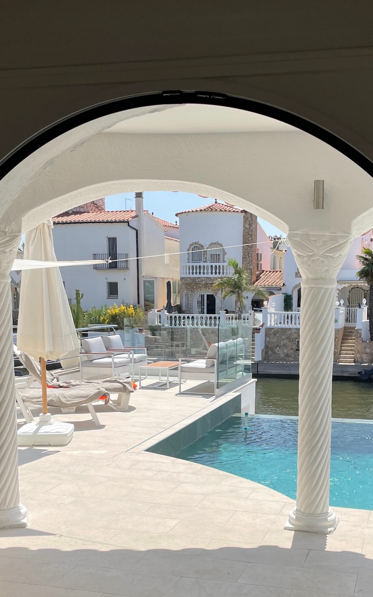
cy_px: 393
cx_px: 230
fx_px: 683
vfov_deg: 46.5
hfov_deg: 30.4
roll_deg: +0.7
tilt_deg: -7.8
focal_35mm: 42
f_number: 1.6
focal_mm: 4.2
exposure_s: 1/4132
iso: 32
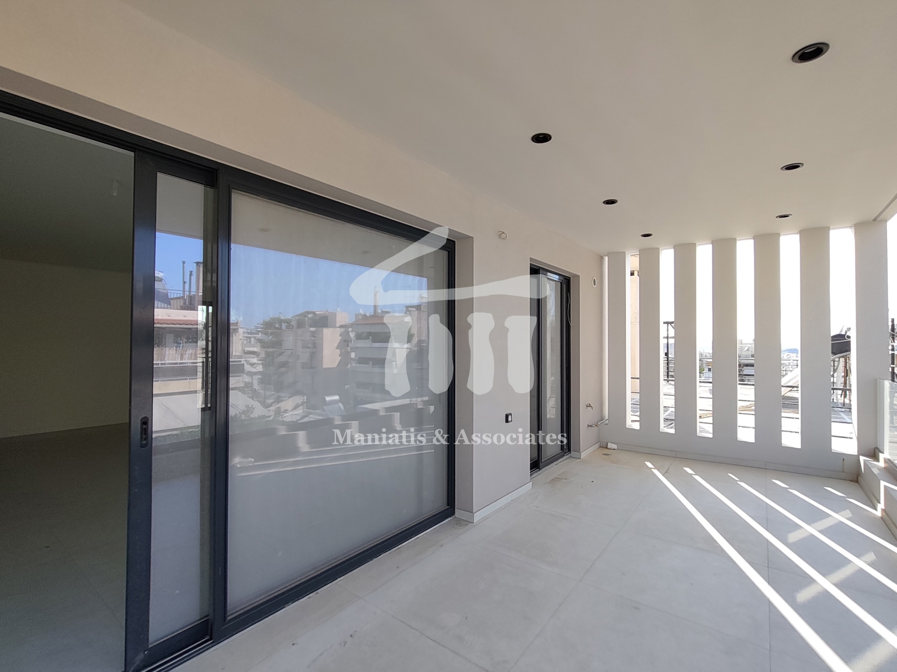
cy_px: 336
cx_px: 448
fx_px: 389
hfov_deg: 98.2
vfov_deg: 81.7
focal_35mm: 15
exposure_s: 1/423
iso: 50
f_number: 2.2
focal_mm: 1.67
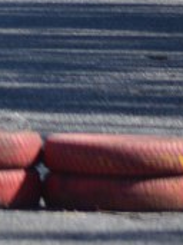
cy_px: -178
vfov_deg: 1.3
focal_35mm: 1522
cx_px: -519
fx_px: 10742
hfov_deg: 1.0
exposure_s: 1/1000
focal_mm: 150
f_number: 5
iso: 500
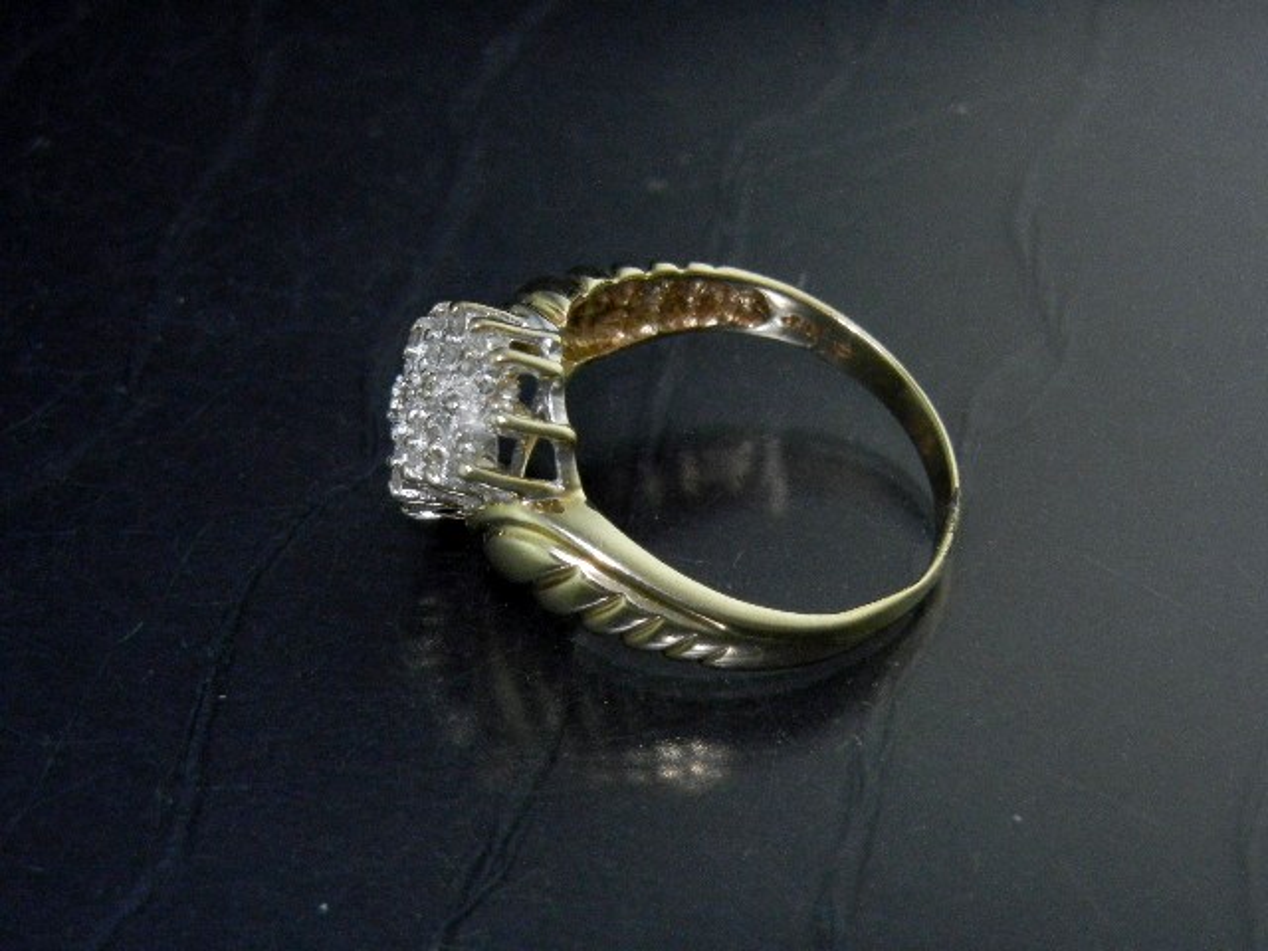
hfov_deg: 25.3
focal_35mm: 77
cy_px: 476
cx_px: 634
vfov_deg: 19.1
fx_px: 2821
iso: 800
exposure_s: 1/30
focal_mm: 13.9
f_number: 8.6
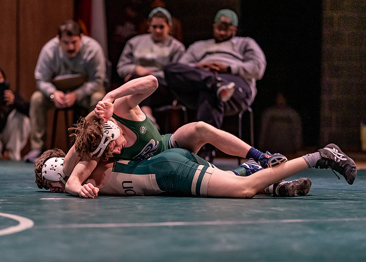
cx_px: 127
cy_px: 158
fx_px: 1838
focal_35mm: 177
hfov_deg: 11.4
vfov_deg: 8.1
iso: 2000
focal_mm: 135
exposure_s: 1/800
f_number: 1.8
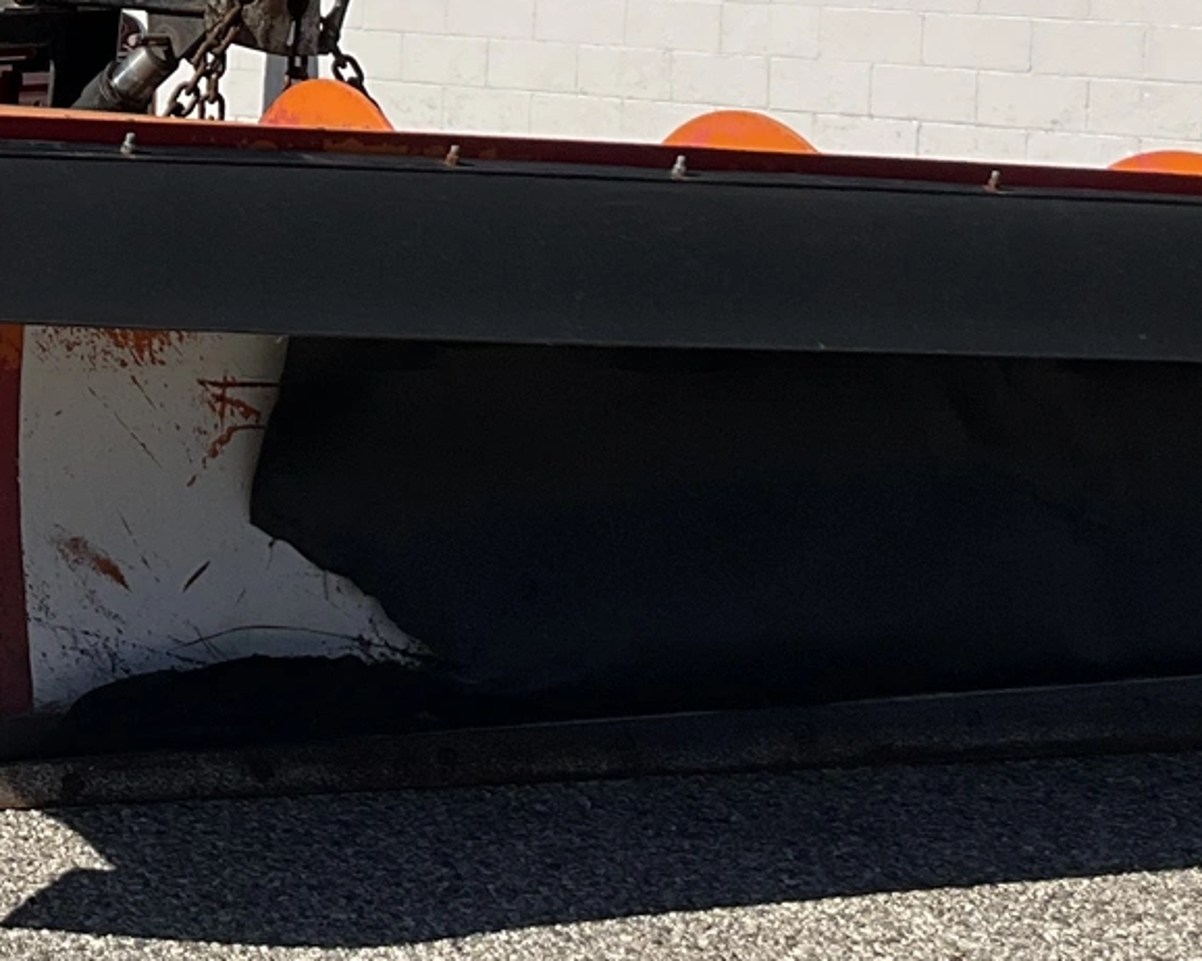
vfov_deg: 15.3
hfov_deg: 18.8
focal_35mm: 98
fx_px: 3485
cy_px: -85
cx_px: -123
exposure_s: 1/2538
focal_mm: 3
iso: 25
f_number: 1.8
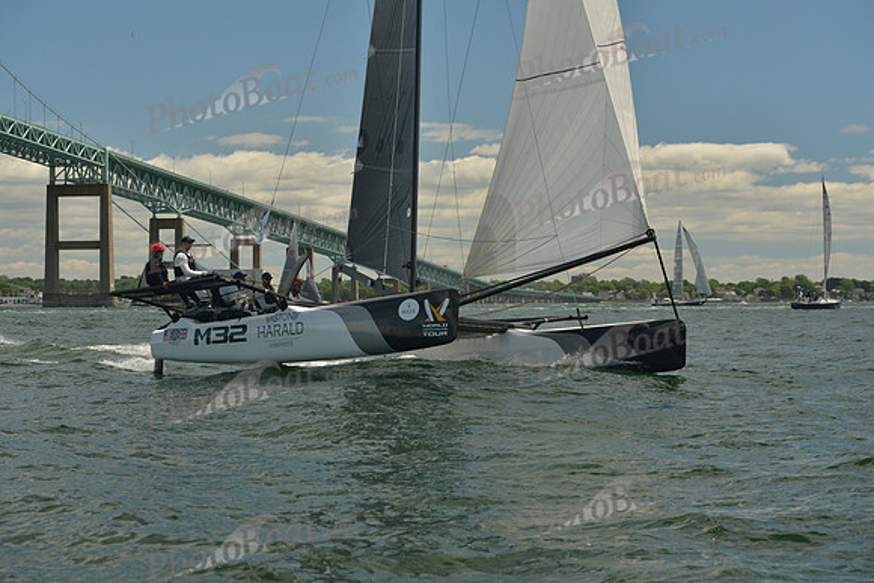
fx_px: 1943
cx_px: 437
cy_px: 292
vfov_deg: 17.1
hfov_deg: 25.4
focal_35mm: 80
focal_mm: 80
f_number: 6.3
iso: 400
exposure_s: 1/1000
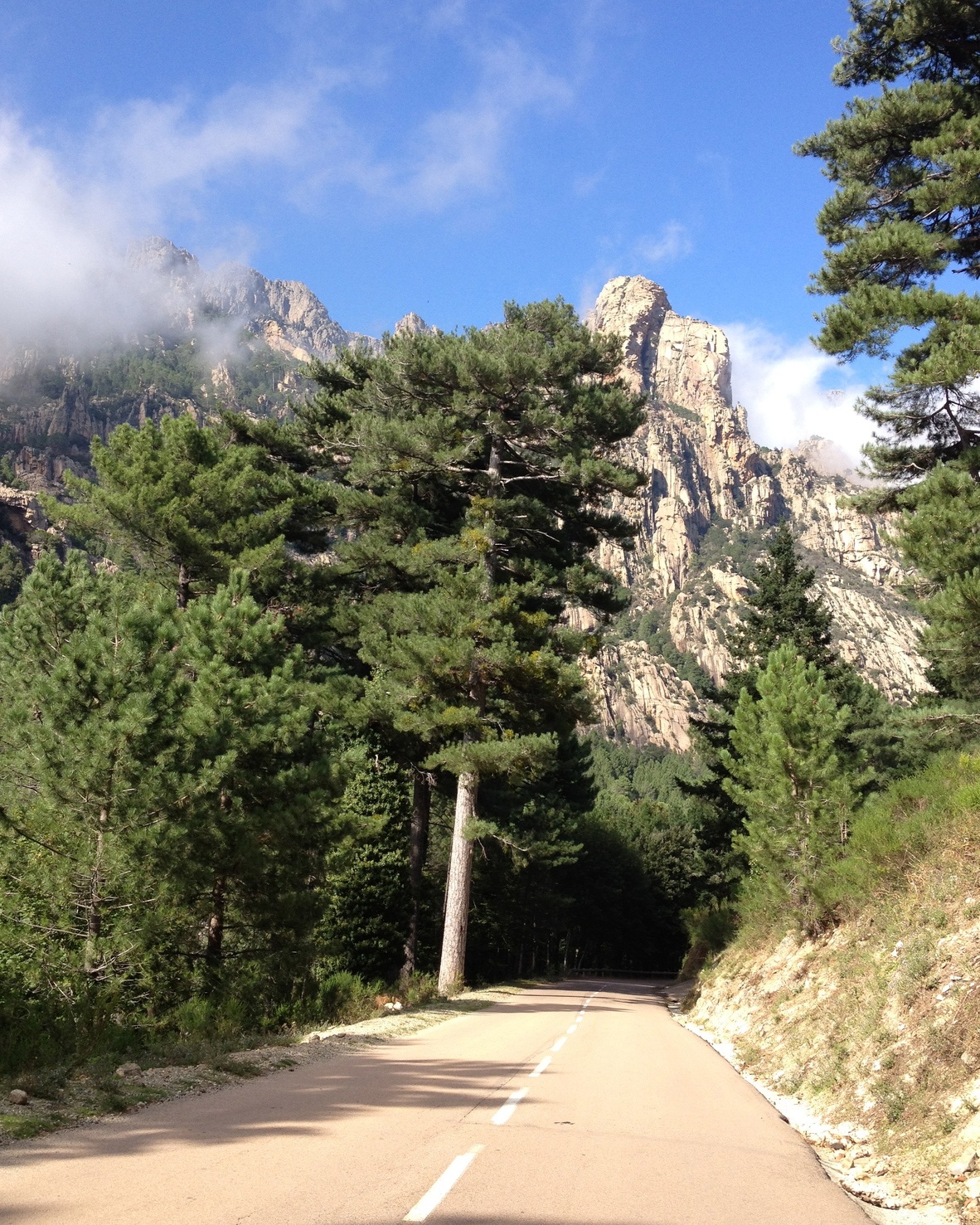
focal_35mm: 37
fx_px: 1341
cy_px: 618
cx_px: 491
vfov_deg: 49.1
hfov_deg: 40.1
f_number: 2.4
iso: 64
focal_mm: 4.28
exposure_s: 1/699
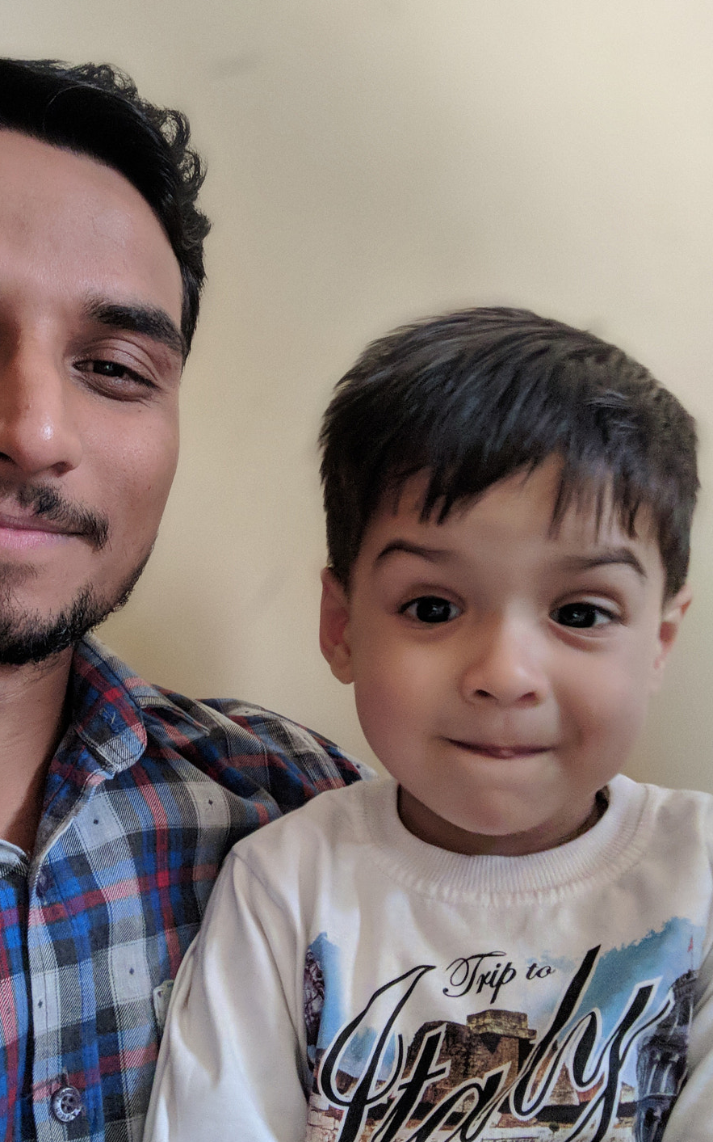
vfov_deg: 62.9
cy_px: 596
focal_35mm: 30
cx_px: 241
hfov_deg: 41.3
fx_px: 933
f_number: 2.4
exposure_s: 1/100
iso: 503
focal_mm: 3.38
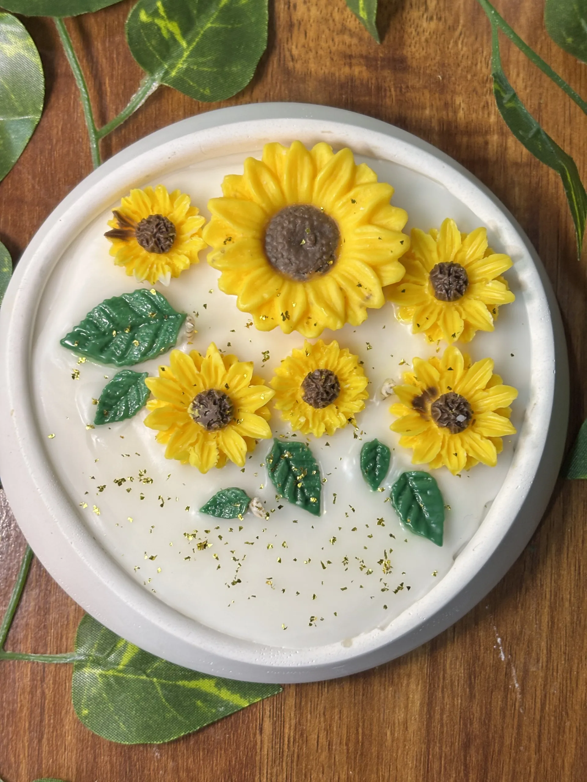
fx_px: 1176
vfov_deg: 36.8
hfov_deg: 28.0
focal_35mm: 52
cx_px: 294
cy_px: 391
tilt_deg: -83.1
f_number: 1.6
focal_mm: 5.96
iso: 80
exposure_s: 1/50
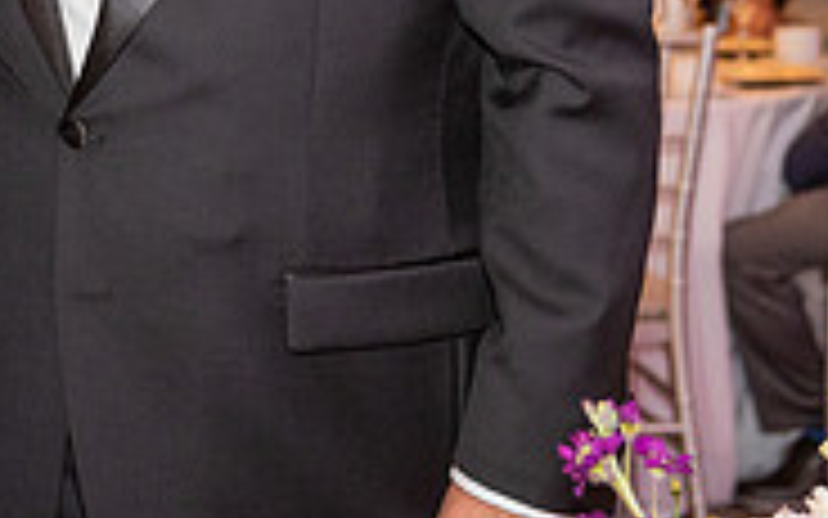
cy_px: -254
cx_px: -4
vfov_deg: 8.3
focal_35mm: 154
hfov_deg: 13.4
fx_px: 3475
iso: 1600
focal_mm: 48
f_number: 3.5
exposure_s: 1/160
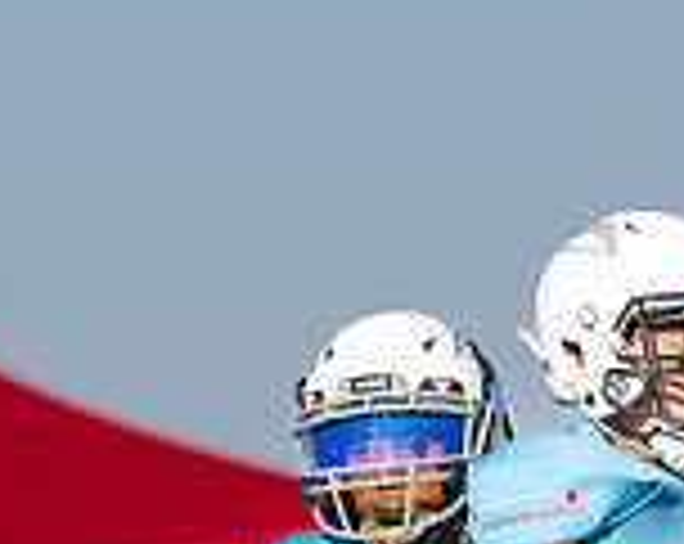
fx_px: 24428
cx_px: 535
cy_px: 969
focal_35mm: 1209
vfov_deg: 1.3
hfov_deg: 1.6
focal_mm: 198
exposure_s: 1/3200
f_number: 5.6
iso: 250
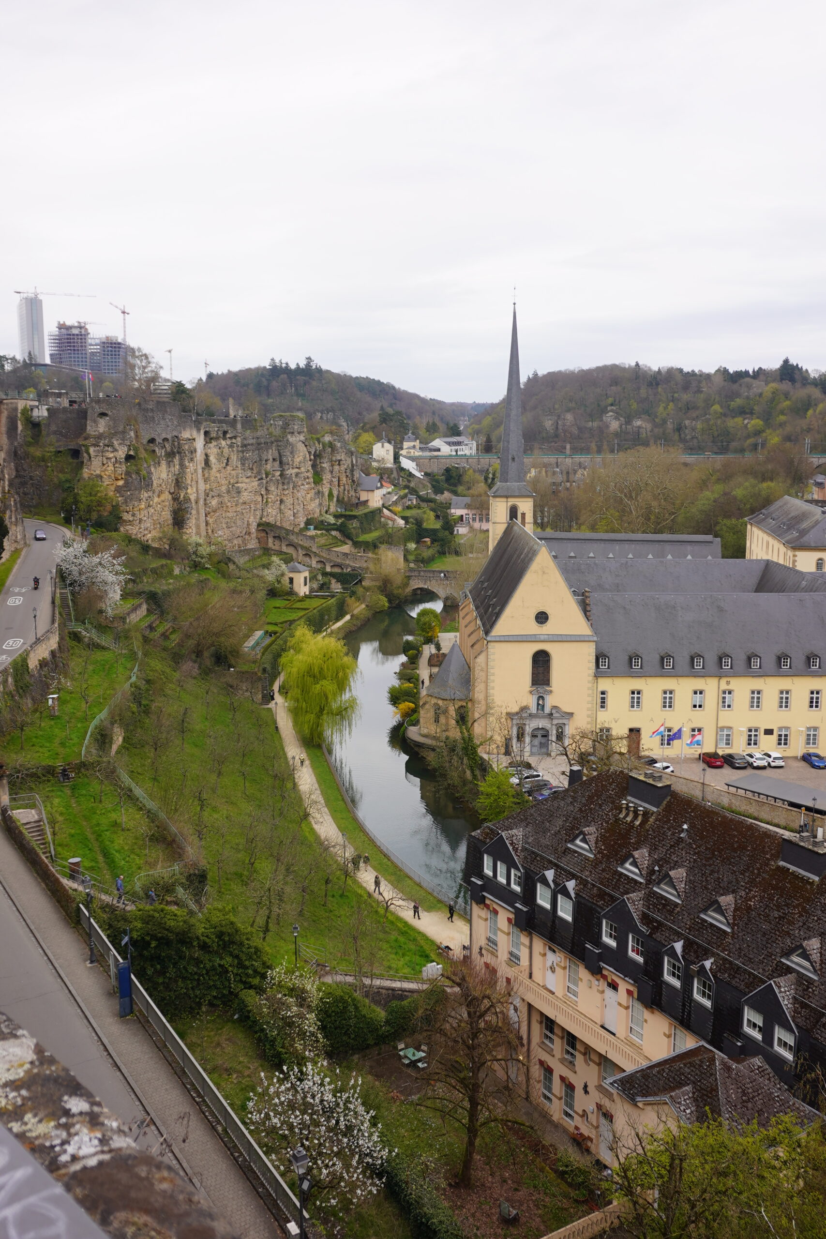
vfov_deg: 60.3
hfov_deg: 42.3
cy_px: 620
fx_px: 1067
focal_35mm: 31
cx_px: 413
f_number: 5.6
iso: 100
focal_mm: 21
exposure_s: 1/80
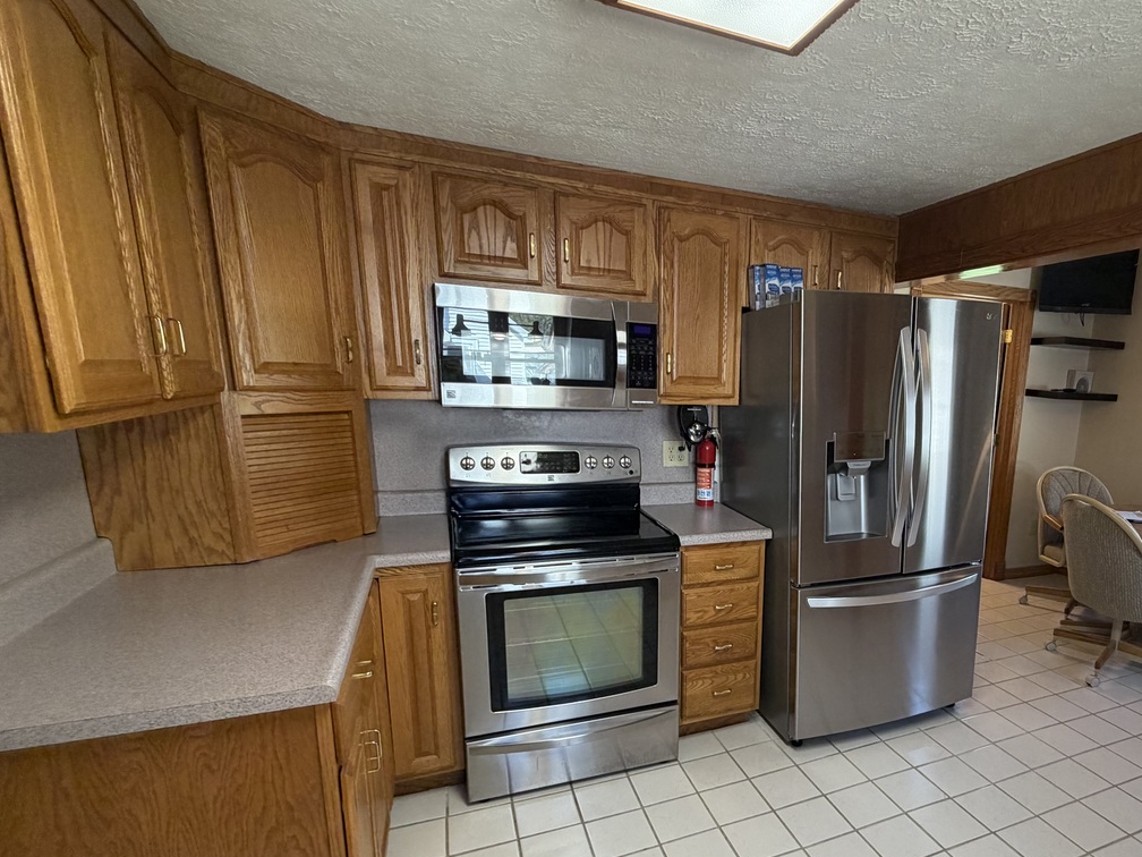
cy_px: 524
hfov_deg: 78.8
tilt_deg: -12.6
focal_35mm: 20
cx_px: 769
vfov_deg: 65.2
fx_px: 660
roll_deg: -1.8
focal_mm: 2.22
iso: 200
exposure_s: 1/60
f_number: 2.2
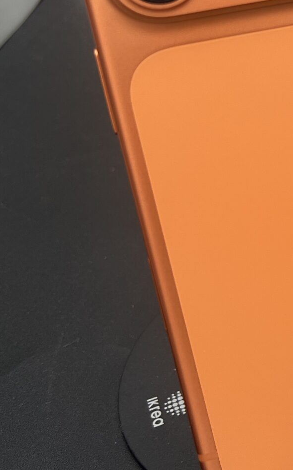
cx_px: 597
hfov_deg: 14.3
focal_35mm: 75
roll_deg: -0.8
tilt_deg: -35.5
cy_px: 110
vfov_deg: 27.1
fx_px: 958
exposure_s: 1/439
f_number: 1.5
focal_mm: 5.7
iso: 50
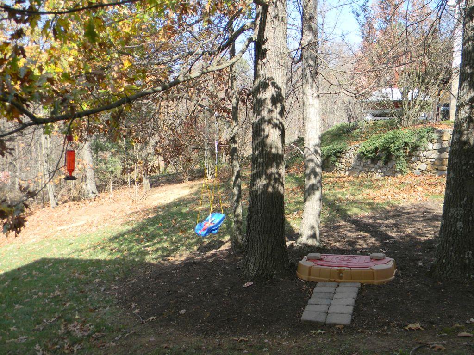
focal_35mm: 36
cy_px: 178
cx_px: 237
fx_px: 493
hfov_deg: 51.4
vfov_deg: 39.7
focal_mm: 6.4
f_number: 3.7
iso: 80
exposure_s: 1/210
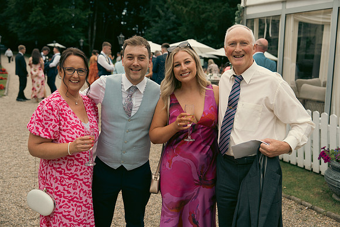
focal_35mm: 39
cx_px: 170
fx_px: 368
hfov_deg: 49.5
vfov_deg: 34.2
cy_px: 114
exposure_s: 1/500
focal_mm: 39
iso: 125
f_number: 3.5
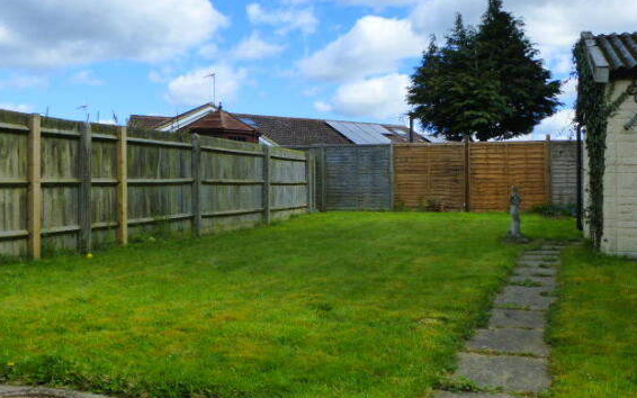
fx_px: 625
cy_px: 178
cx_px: 312
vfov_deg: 35.3
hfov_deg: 54.0
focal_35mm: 36
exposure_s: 1/800
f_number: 4
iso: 250
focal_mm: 5.9
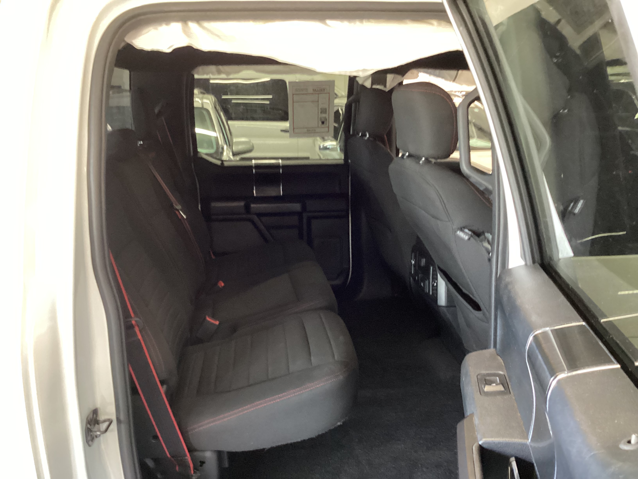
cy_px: 240
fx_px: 571
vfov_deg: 45.4
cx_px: 319
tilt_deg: -15.4
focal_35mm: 31
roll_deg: +1.1
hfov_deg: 58.4
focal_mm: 3.3
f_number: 2.4
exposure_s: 1/25
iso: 400
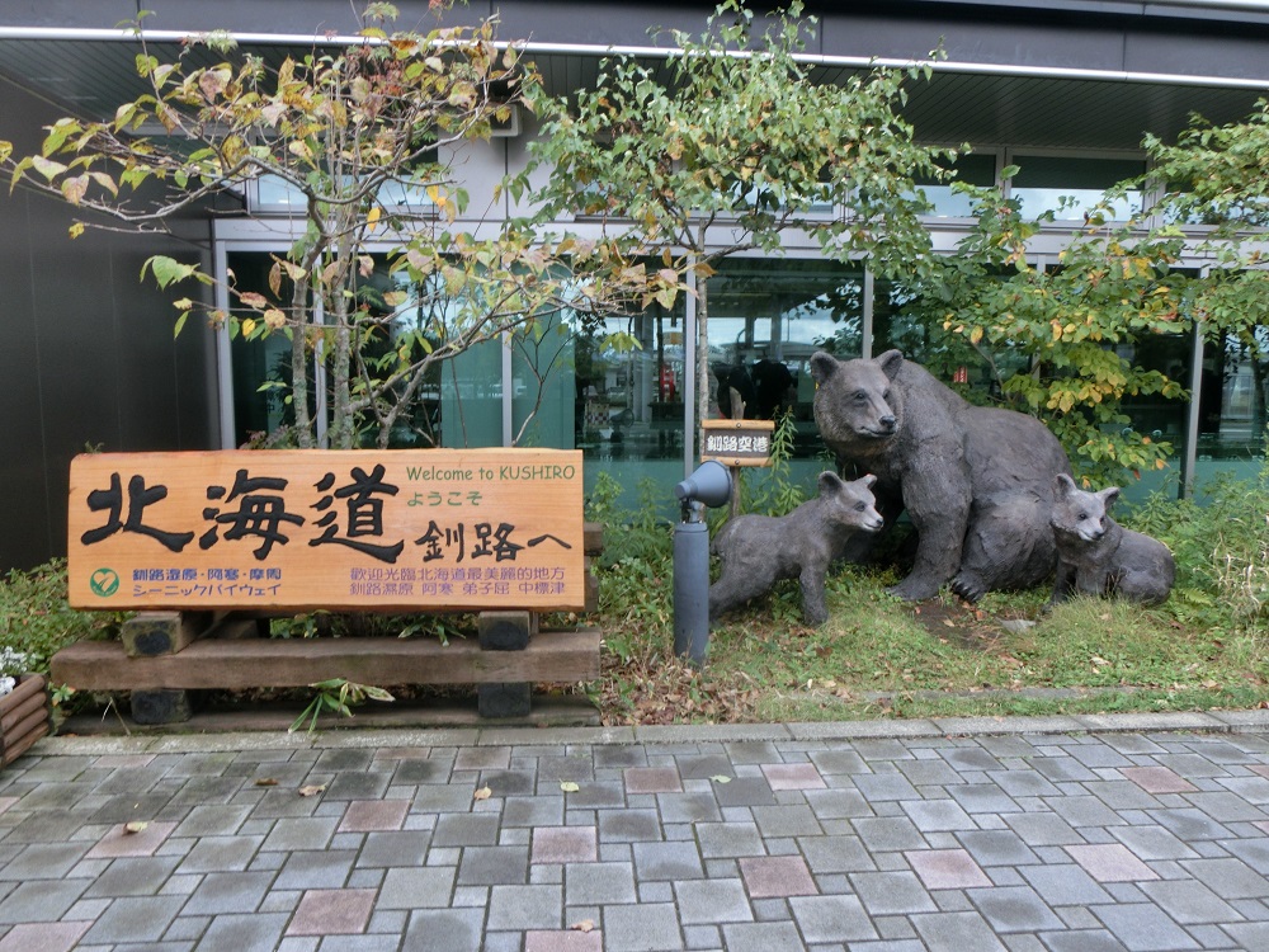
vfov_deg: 56.8
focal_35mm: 24
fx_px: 880
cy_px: 476
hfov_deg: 71.6
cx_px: 634
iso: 80
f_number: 3
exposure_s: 1/125
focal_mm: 4.24
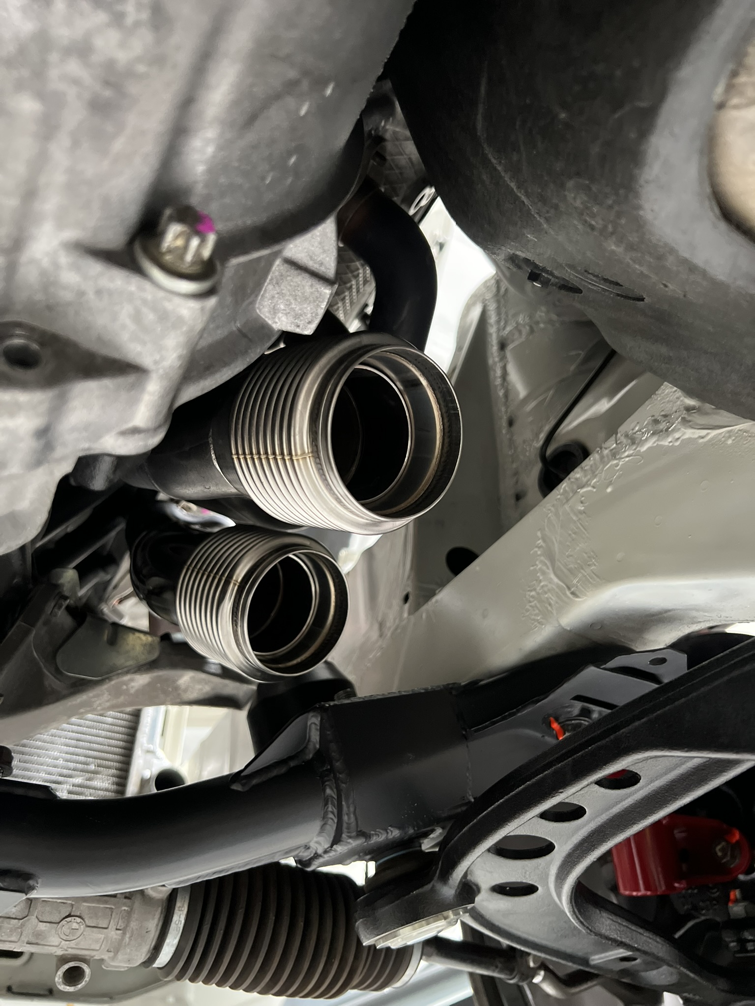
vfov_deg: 67.3
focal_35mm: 26
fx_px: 756
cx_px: 378
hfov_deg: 53.1
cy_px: 503
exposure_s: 1/44
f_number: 1.5
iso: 500
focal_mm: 5.7
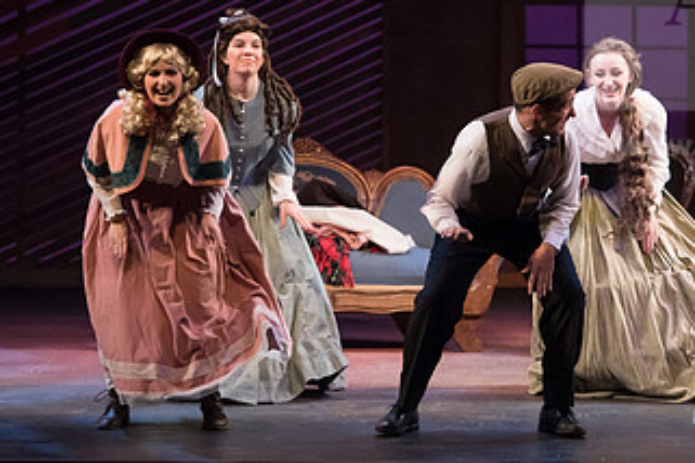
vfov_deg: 5.4
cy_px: 191
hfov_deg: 8.1
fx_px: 4884
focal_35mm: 253
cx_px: 520
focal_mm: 140
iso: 3200
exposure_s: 1/500
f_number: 3.5
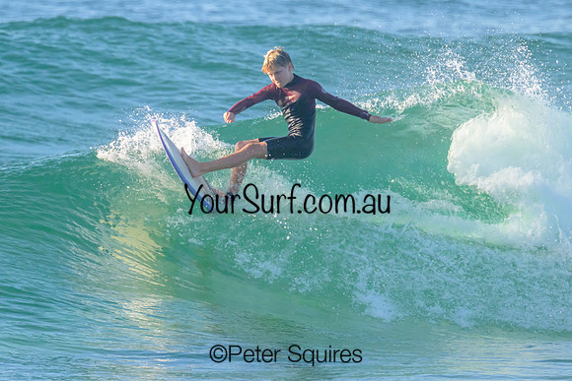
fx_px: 16409
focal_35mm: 1033
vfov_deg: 1.3
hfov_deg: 2.0
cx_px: 243
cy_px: 135
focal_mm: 800
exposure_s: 1/2000
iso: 2000
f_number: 11
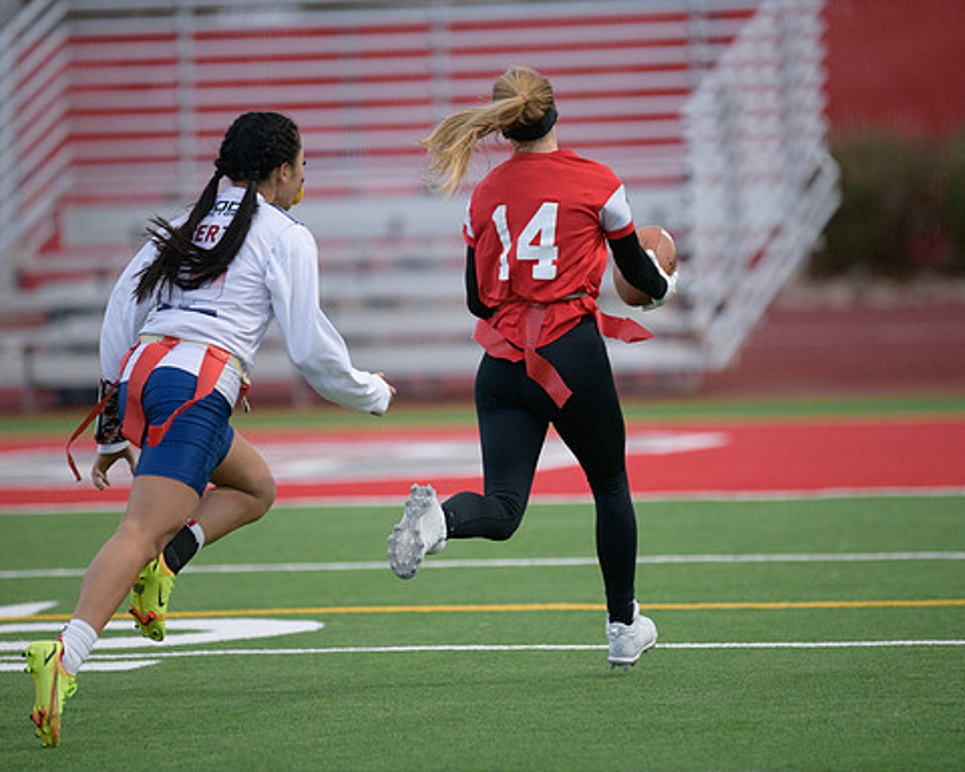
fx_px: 9710
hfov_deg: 5.7
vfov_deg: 4.6
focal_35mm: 340
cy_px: 385
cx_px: 503
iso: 3600
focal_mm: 300
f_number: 2.8
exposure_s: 1/3200
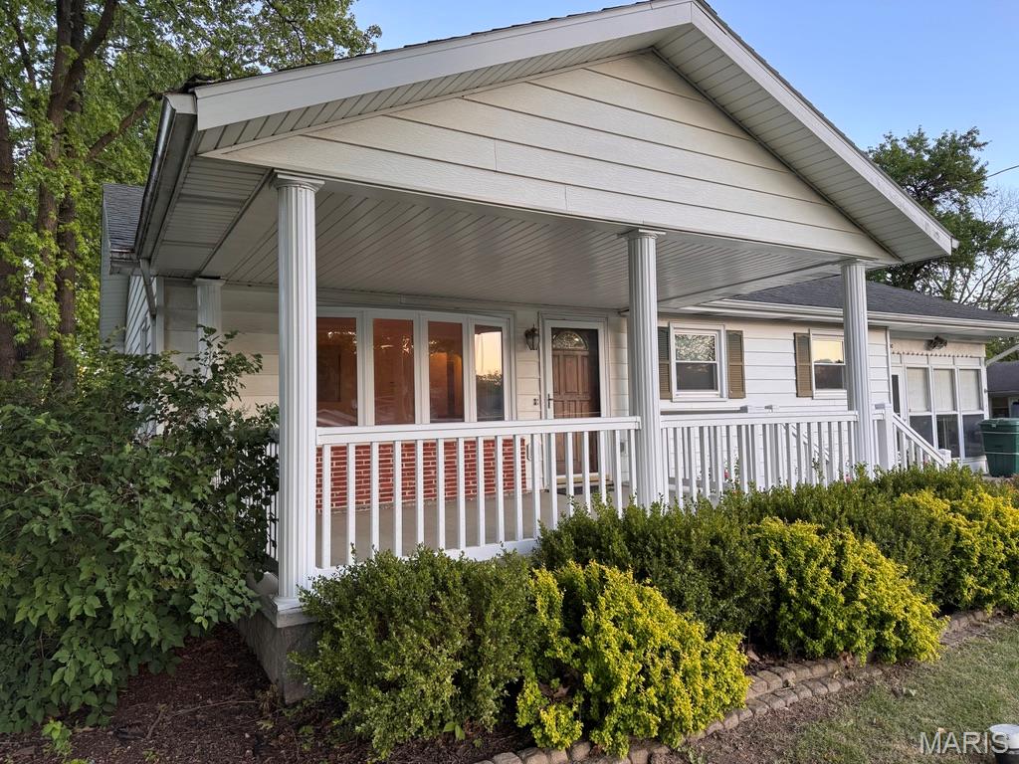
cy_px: 382
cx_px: 510
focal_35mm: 24
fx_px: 706
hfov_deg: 71.6
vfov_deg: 56.8
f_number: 1.78
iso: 64
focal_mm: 6.76
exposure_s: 1/121
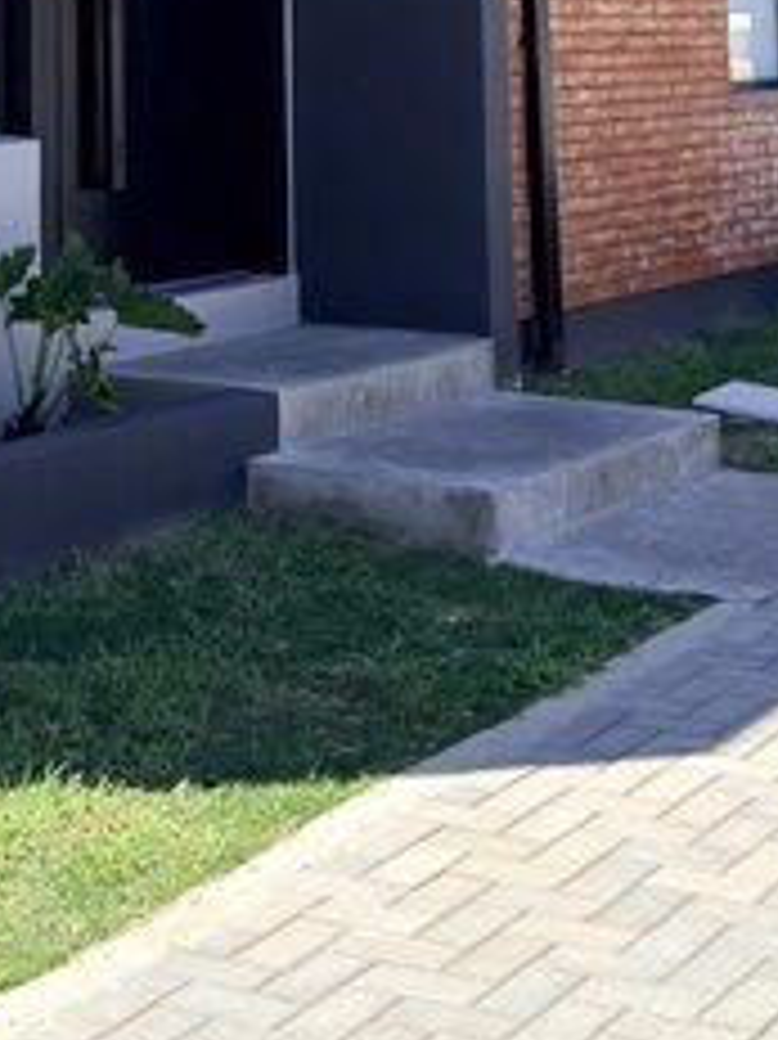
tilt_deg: +5.4
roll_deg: +1.8
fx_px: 2730
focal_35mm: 91
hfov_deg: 16.2
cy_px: -230
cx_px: 229
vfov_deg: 20.1
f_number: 1.78
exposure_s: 1/2597
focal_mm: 6.76
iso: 80
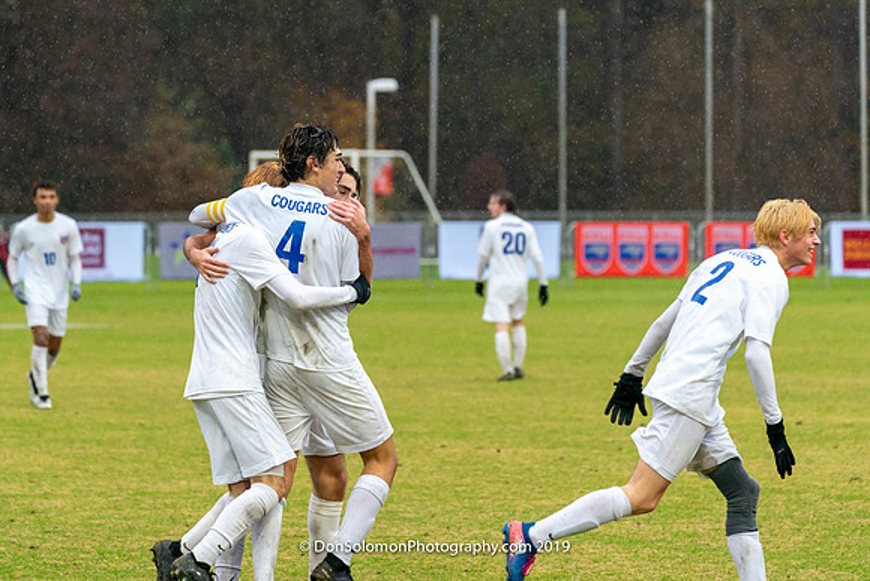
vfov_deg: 5.8
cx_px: 424
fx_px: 5717
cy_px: 237
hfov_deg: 8.7
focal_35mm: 237
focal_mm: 200
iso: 3200
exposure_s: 1/1000
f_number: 5.6
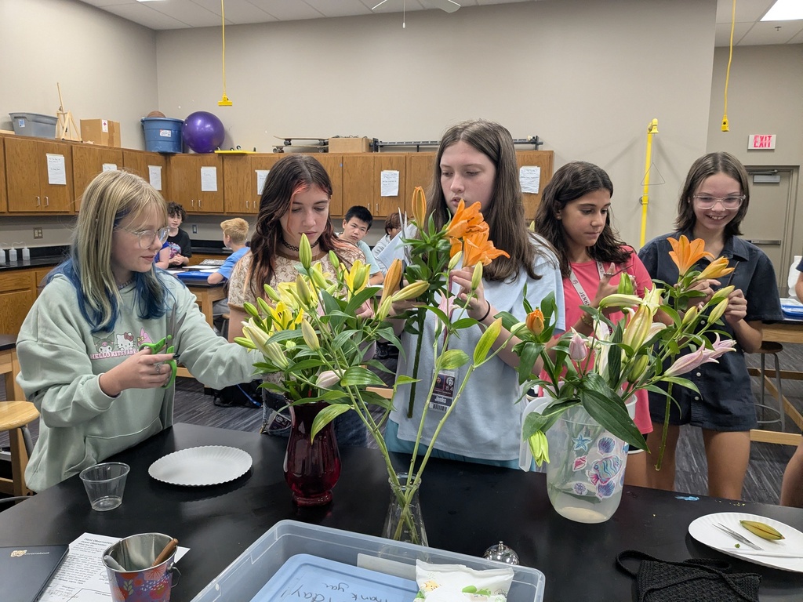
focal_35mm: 27
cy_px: 301
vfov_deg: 51.4
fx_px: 626
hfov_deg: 65.3
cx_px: 402
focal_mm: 4.38
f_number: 1.73
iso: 268
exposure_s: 1/120
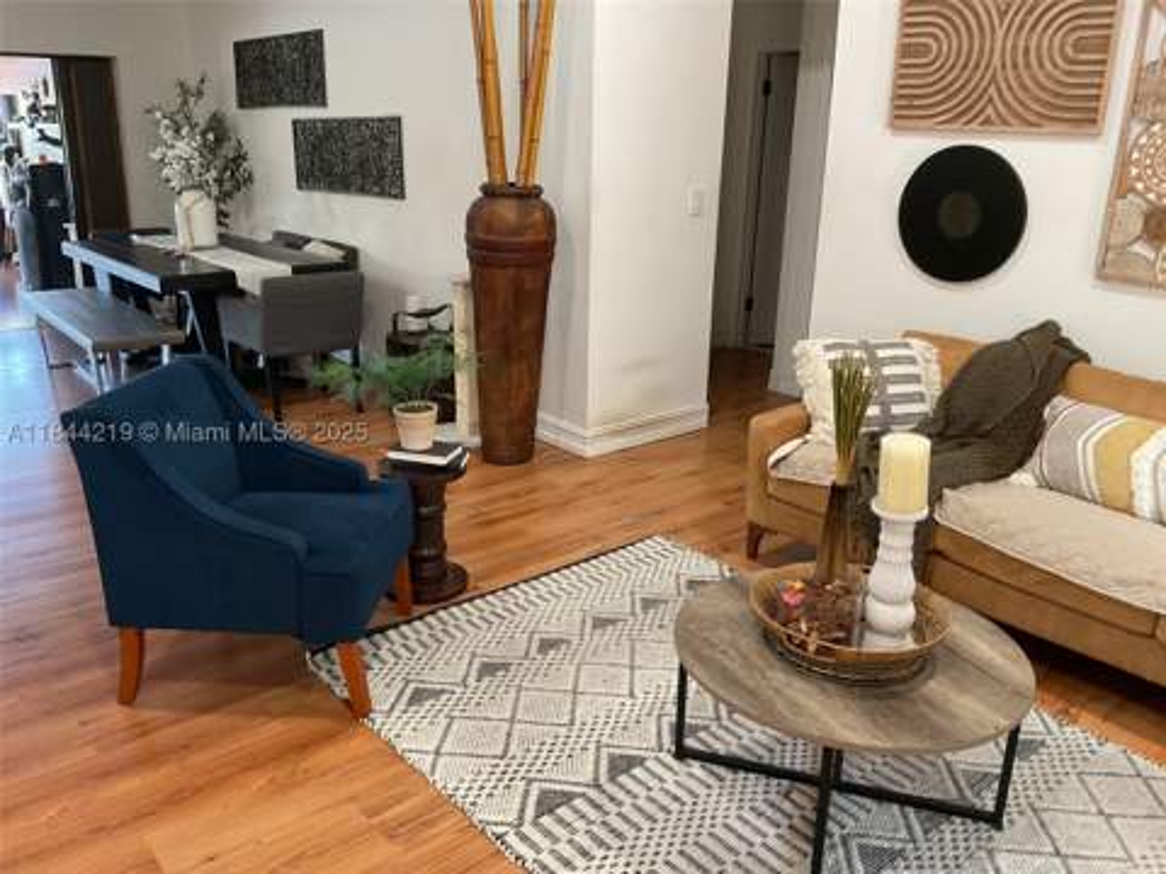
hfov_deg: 61.7
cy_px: 437
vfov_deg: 48.2
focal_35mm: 29
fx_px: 977
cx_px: 583
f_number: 1.8
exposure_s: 1/60
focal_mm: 3
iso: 200
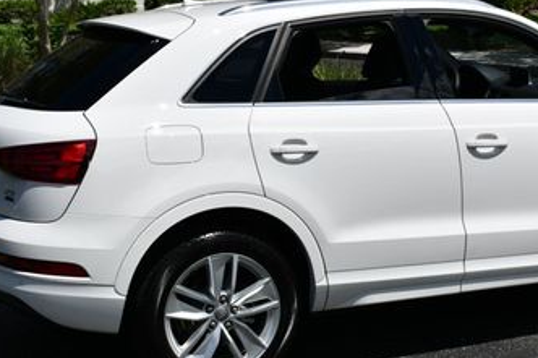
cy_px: 112
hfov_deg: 24.4
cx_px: 345
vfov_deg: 16.4
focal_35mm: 83
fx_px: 1240
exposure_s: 1/400
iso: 100
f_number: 10
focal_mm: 29
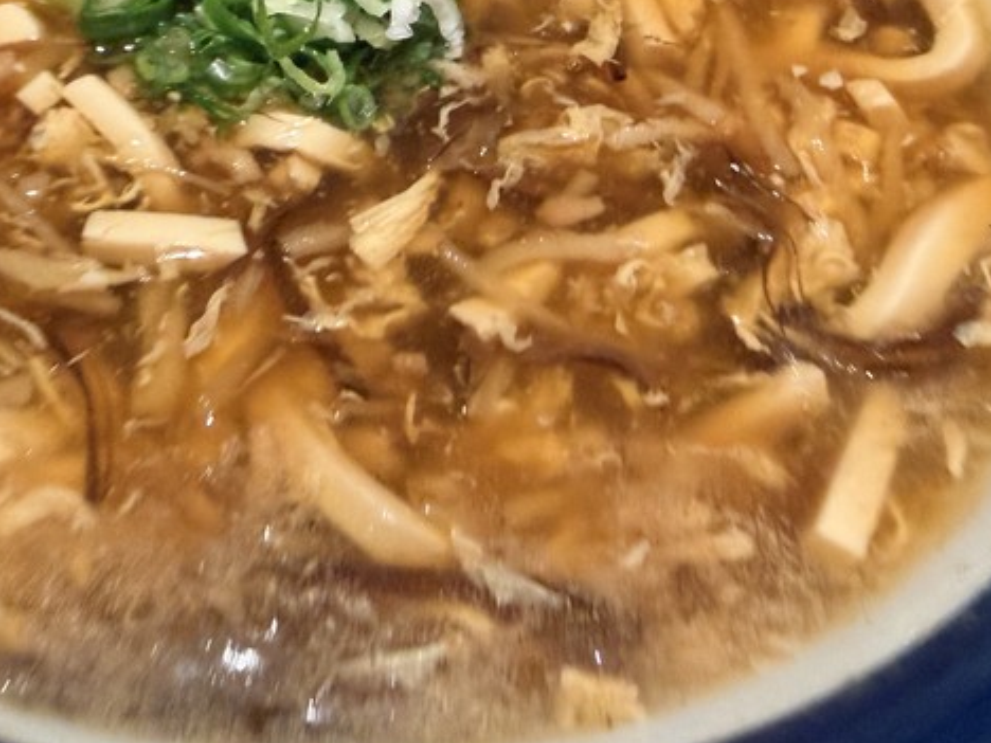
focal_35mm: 40
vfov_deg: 35.3
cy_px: 200
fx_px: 1145
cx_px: 299
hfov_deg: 45.8
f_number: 2.2
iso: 320
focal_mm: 2.22
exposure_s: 1/110
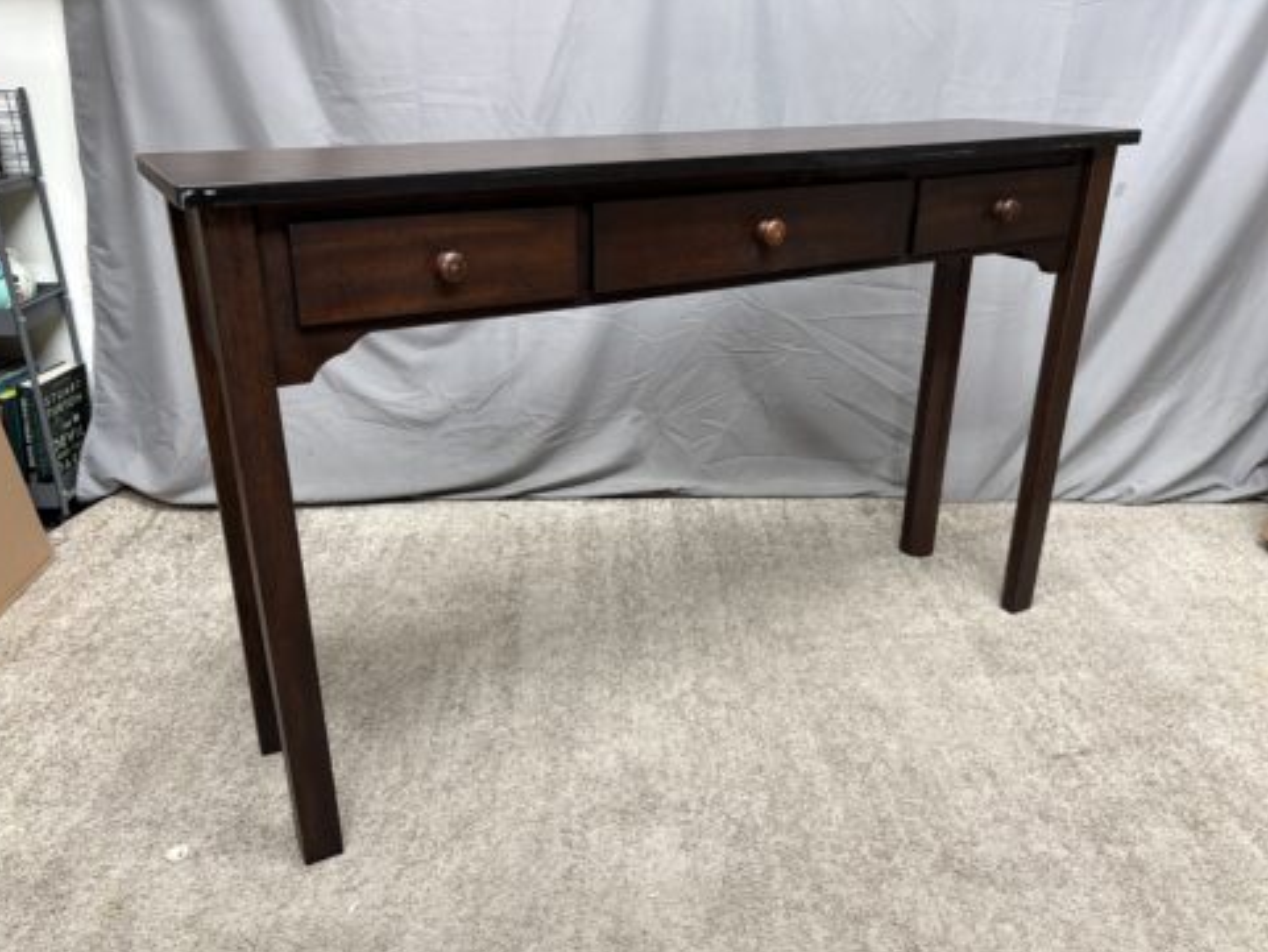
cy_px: 487
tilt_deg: -23.5
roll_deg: -0.1
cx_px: 622
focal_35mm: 27
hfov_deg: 65.3
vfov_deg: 51.4
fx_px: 989
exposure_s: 1/60
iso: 250
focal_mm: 5.96
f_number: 1.6
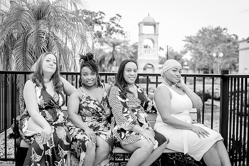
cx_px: 124
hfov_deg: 38.2
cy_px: 83
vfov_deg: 26.0
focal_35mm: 52
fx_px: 360
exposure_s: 1/200
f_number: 2.5
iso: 100
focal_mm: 35
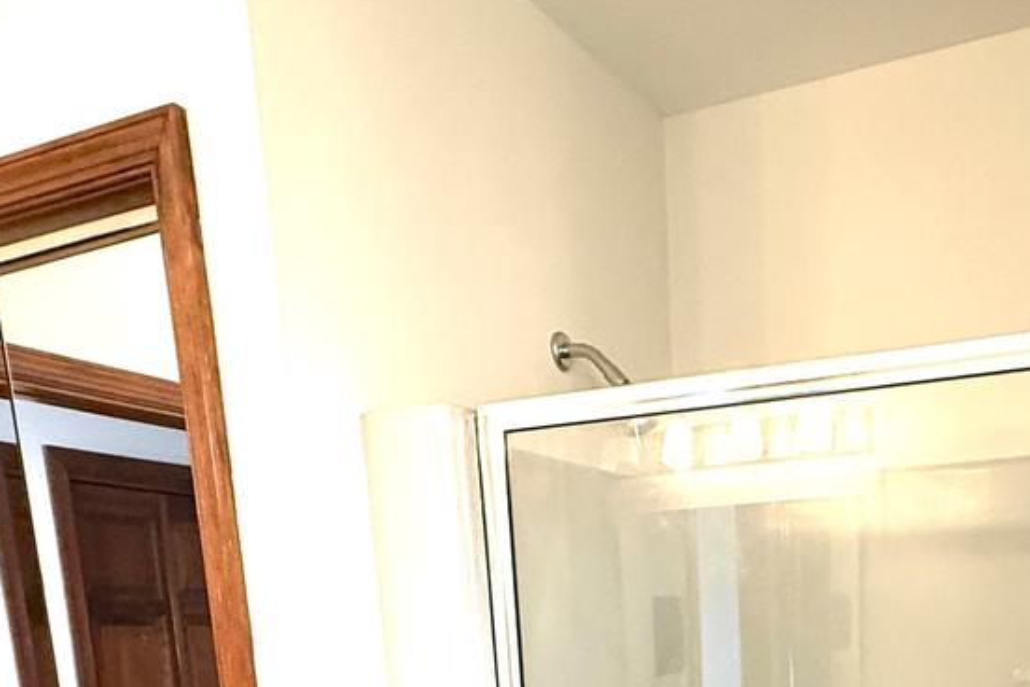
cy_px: 876
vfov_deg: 29.0
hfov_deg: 49.0
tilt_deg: -11.7
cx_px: 756
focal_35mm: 38
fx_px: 1087
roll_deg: +1.1
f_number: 2.2
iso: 400
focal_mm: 2.22
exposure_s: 1/60
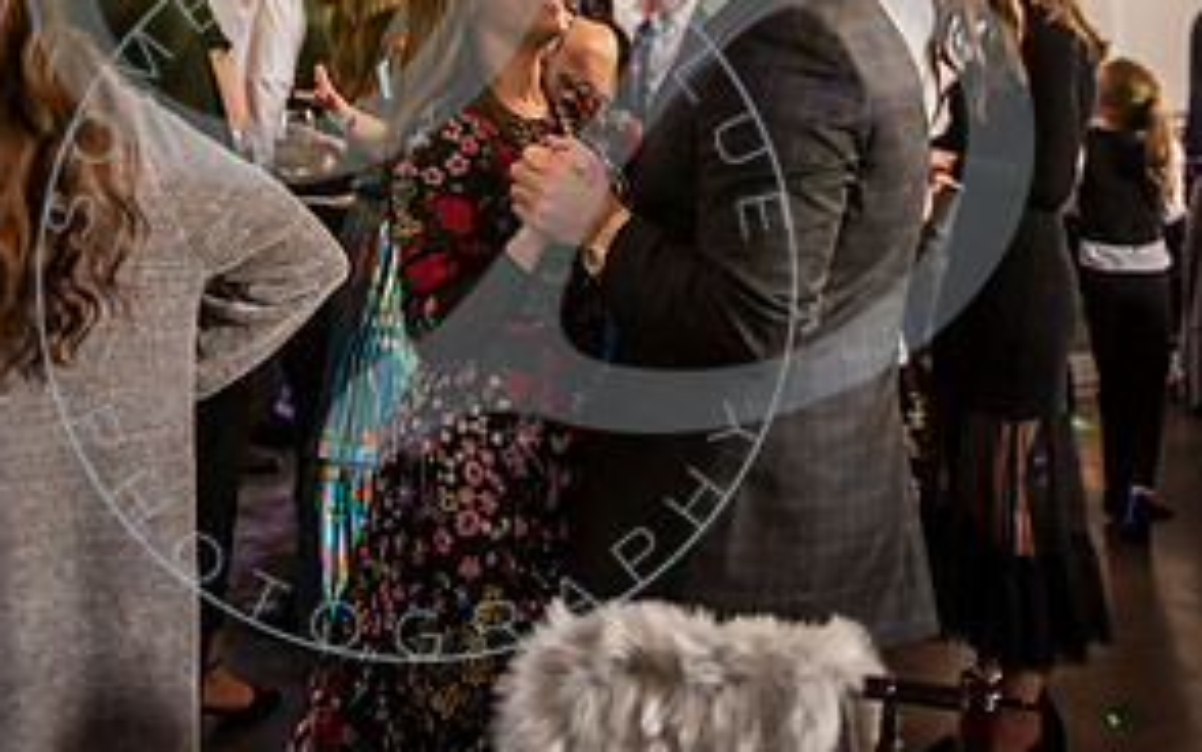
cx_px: 601
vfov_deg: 23.3
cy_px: -29
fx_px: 1737
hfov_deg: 38.2
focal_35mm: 53
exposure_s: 1/125
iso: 1000
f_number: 2.8
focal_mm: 34
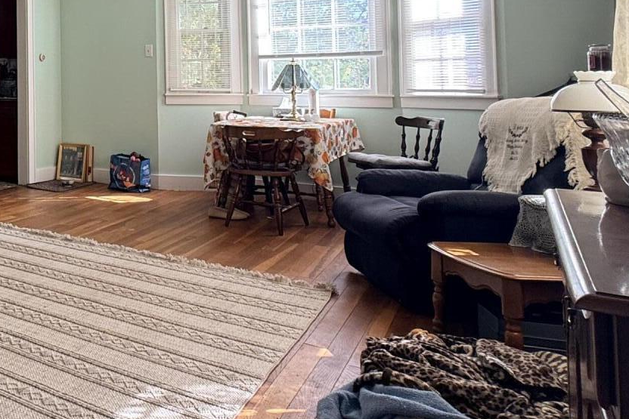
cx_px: -50
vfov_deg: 36.1
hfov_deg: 43.3
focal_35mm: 35
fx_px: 612
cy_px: 63
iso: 64
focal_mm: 2.22
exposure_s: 1/99
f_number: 2.2
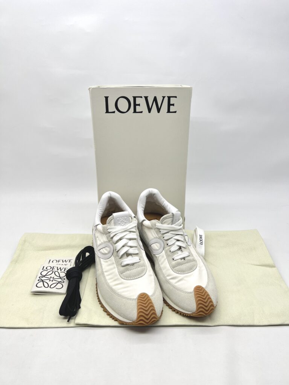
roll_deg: -0.5
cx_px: 144
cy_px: 192
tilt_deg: -21.3
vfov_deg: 67.3
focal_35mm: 26
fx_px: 289
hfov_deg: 53.1
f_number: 1.5
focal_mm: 5.7
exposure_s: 1/188
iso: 40
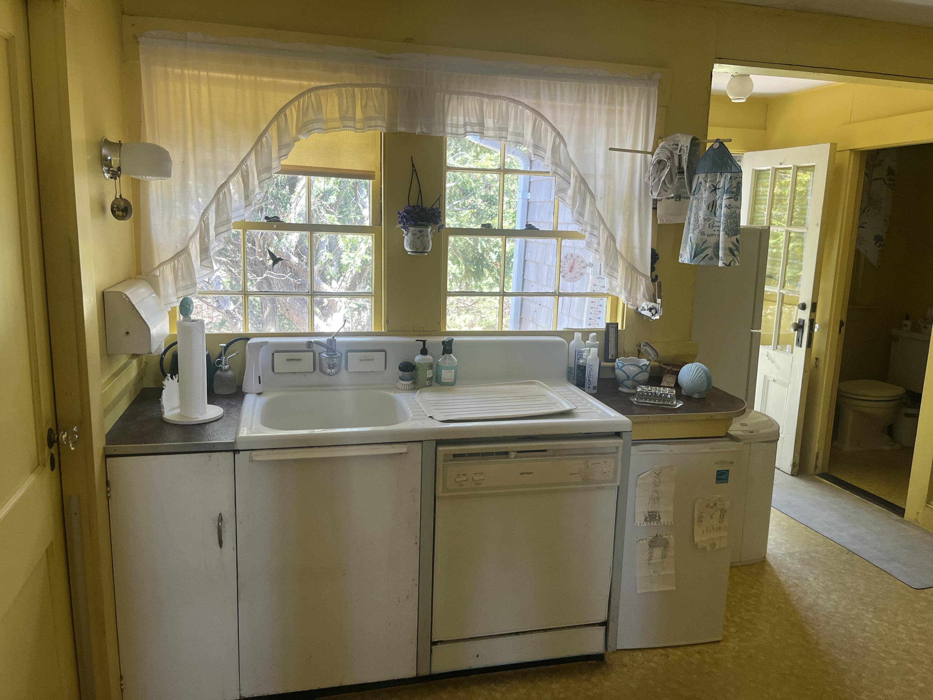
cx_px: 466
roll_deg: -1.4
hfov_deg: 67.3
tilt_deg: -9.5
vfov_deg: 53.1
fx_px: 701
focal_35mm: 26
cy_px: 350
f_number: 1.6
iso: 125
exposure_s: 1/121
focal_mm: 5.1
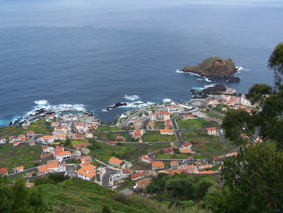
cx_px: 142
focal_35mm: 38
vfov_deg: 37.8
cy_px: 106
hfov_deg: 48.9
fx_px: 311
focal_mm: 6.3
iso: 80
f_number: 4
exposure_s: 1/640
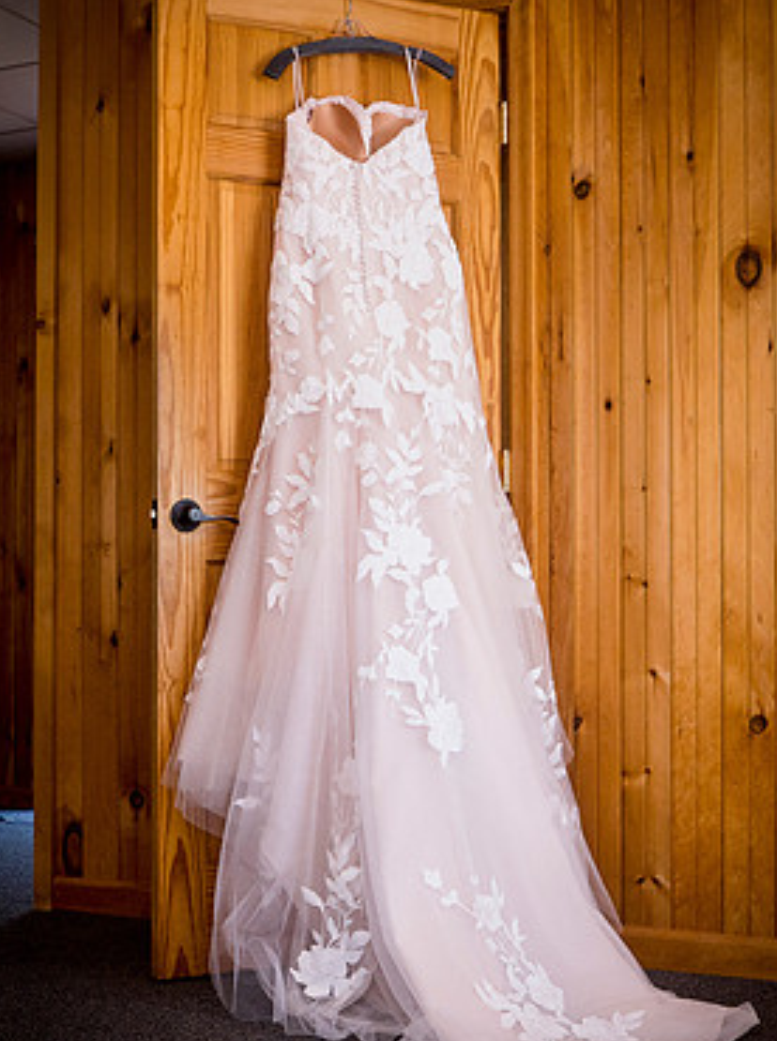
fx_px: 1712
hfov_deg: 25.4
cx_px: 240
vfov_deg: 33.8
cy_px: 564
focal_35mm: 57
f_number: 5.6
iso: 500
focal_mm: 28
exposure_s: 1/100
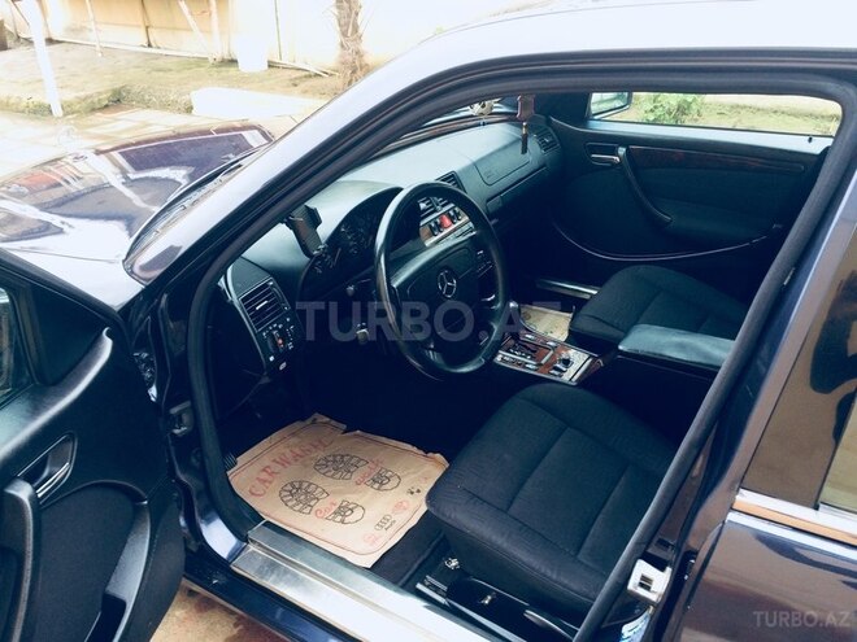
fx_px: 718
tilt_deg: -28.8
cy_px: 321
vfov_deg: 48.2
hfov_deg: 61.7
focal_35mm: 29
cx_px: 428
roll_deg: +0.7
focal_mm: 4.15
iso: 50
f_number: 2.2
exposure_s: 1/50
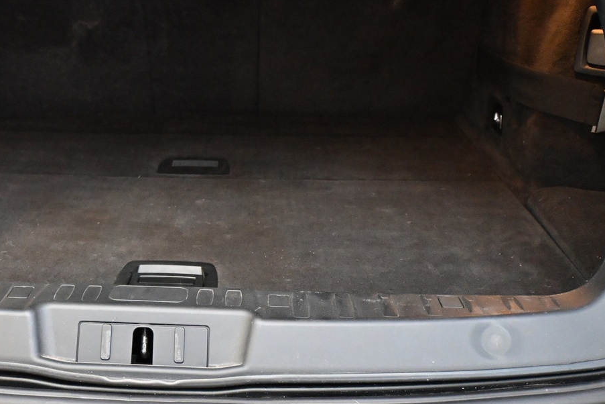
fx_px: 881
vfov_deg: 25.6
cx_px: 187
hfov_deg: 37.4
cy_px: 125
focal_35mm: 52
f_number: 3.8
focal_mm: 19.5
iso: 4500
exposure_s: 1/60
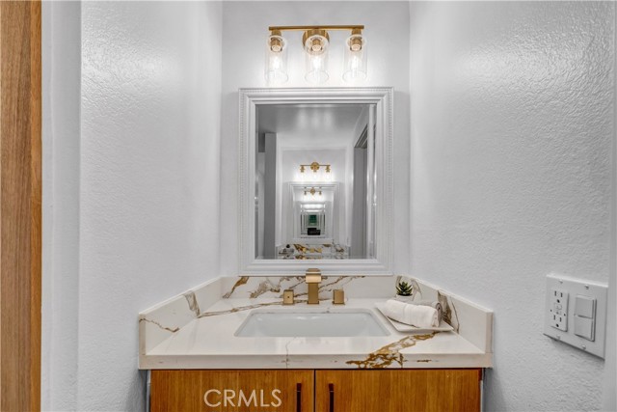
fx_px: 270
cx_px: 308
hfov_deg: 97.6
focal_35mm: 16
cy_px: 206
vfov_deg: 74.6
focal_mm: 10.5
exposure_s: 1/125
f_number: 8
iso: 640
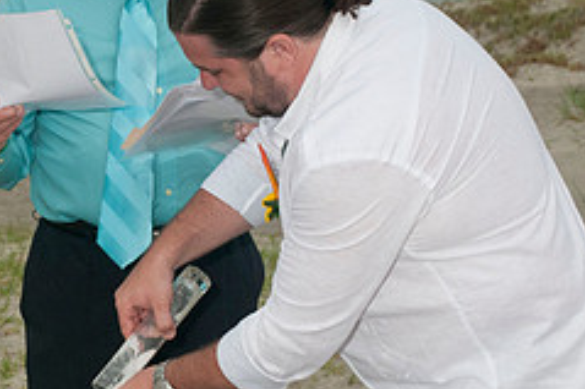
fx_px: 2598
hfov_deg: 12.8
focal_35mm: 160
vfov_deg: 8.6
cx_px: 130
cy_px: 141
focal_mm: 44
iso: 400
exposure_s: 1/160
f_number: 5.6
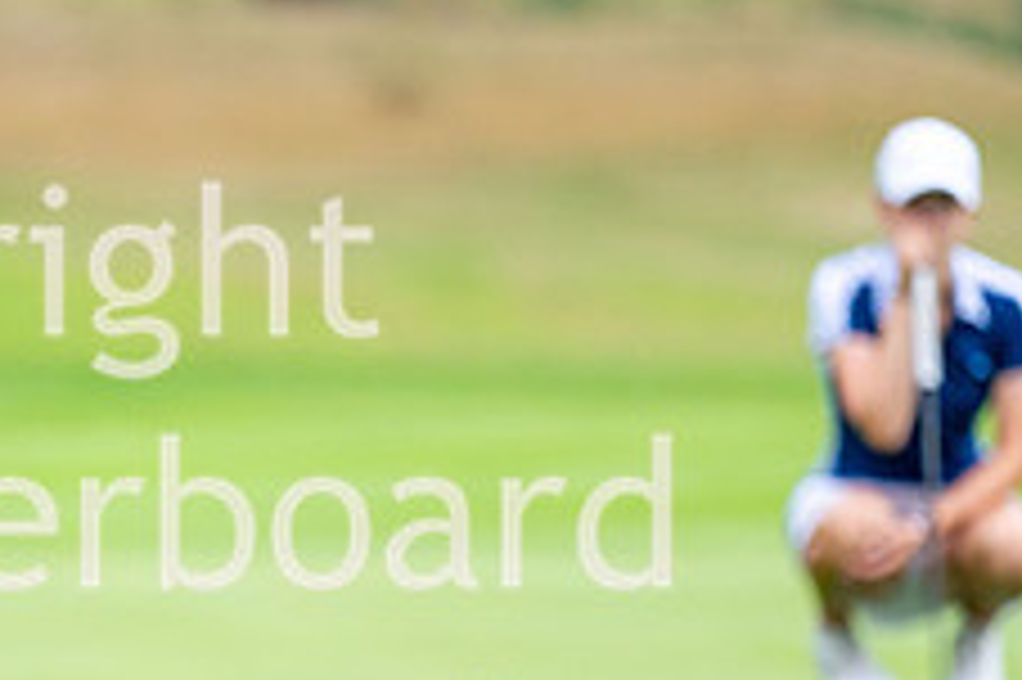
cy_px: 556
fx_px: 21758
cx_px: 99
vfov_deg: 1.8
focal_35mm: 767
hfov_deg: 2.7
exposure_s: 1/2500
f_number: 4
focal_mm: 300
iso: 400
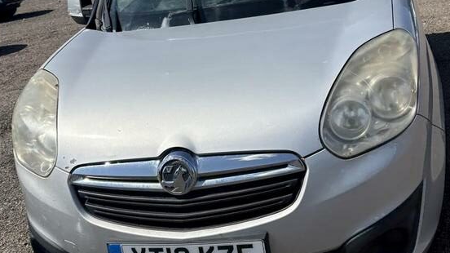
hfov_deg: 44.6
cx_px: 227
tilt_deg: -19.5
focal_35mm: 46
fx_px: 549
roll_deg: +4.2
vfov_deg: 25.7
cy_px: 76
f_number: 1.6
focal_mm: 5.96
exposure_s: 1/6993
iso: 64
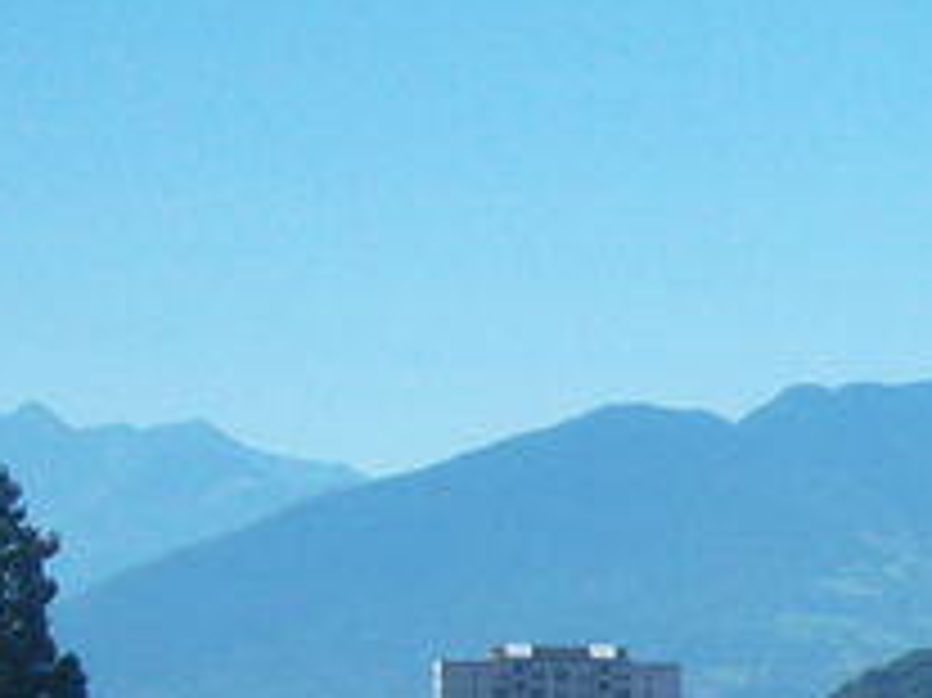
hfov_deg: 10.1
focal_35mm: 174
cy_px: 995
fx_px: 4682
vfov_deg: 8.4
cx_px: 2125
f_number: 4.8
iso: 80
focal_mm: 7.5
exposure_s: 1/500
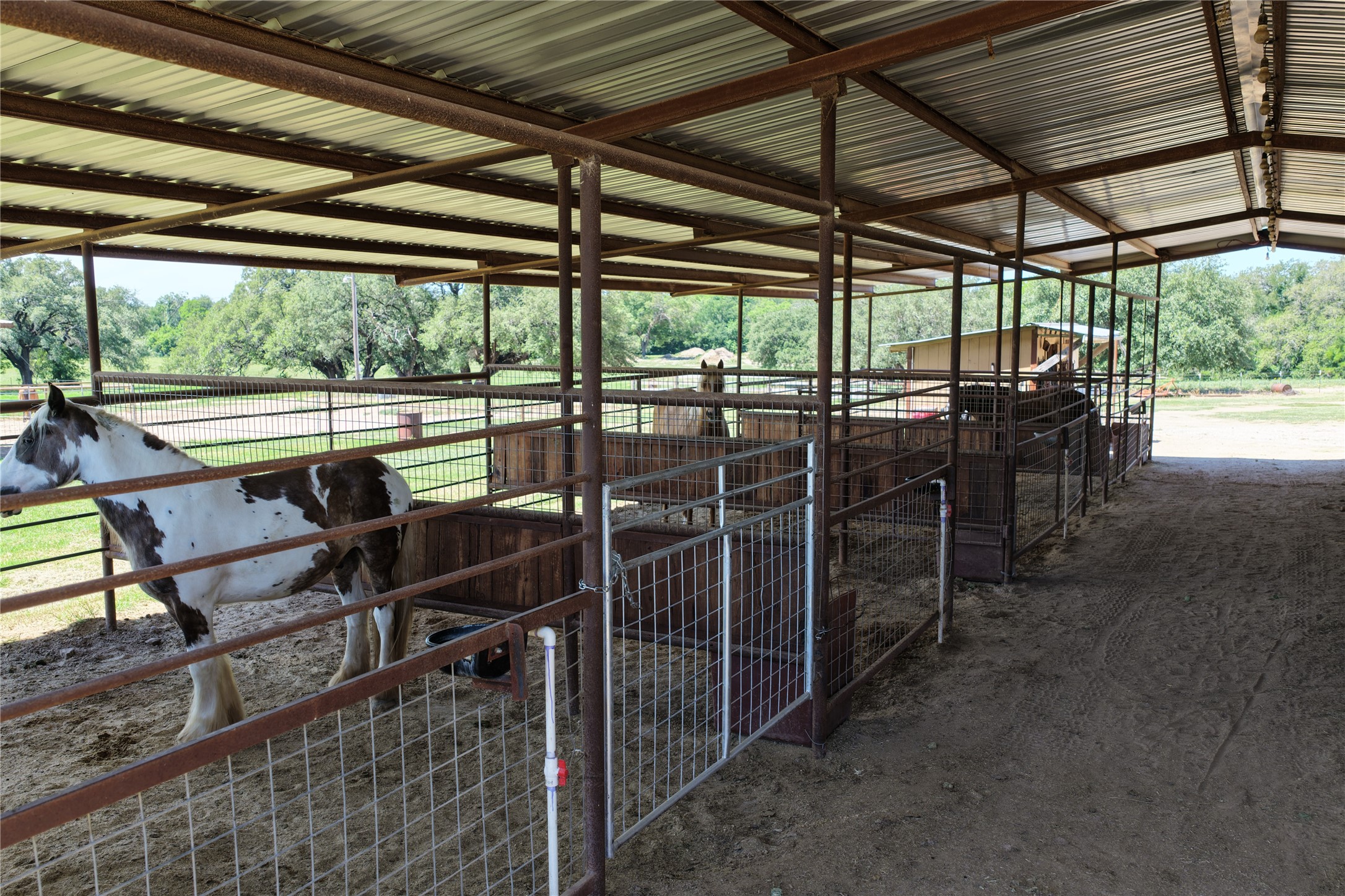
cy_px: 448
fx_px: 1046
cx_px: 672
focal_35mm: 28
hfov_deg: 65.5
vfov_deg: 46.4
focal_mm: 14.45
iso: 100
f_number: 2.8
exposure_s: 1/120
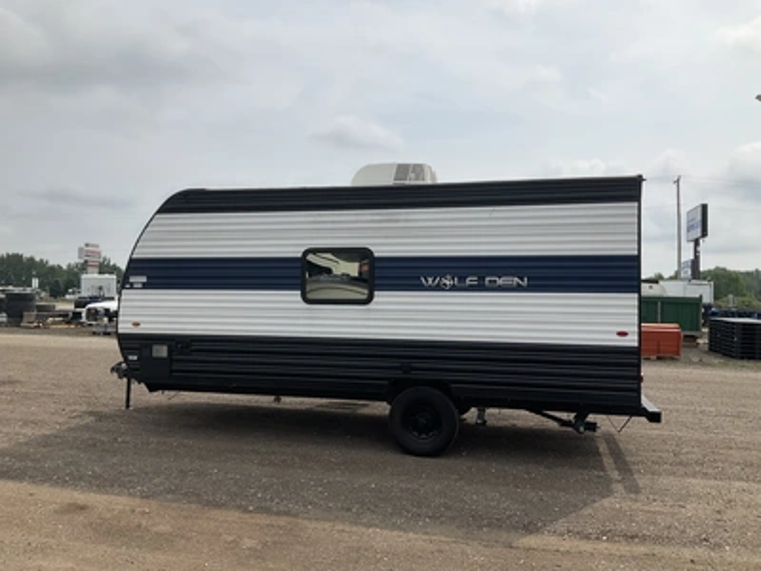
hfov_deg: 61.7
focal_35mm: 29
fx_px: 638
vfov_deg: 48.2
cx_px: 380
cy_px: 286
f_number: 1.8
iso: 25
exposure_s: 1/3788
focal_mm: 3
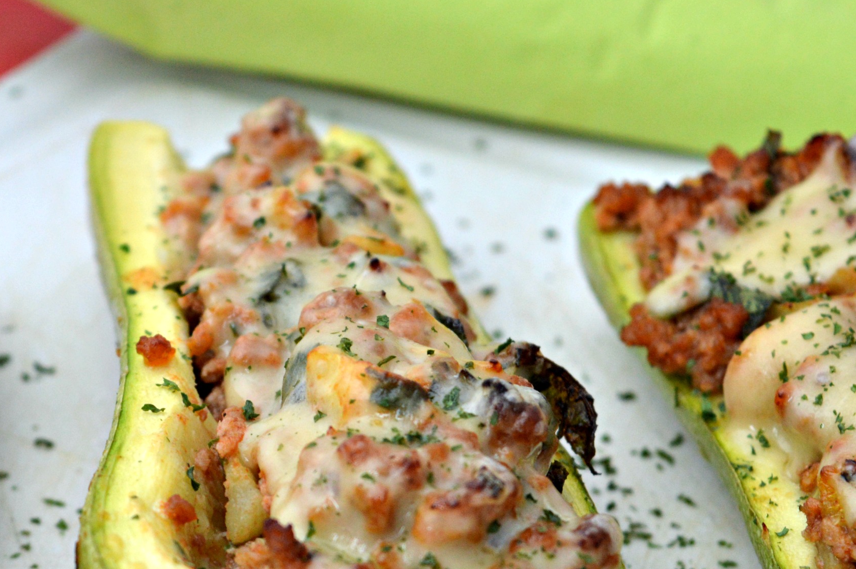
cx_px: 233
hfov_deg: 12.6
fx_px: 3872
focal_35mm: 163
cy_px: 452
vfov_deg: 8.4
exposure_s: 1/50
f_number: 5.6
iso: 400
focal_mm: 55
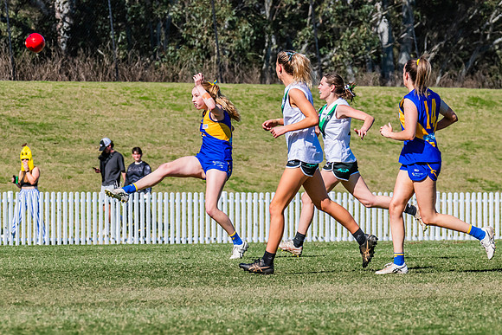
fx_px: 6371
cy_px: 163
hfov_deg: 4.5
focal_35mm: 457
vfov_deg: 3.0
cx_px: 184
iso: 640
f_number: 11
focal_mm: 270
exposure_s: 1/1250
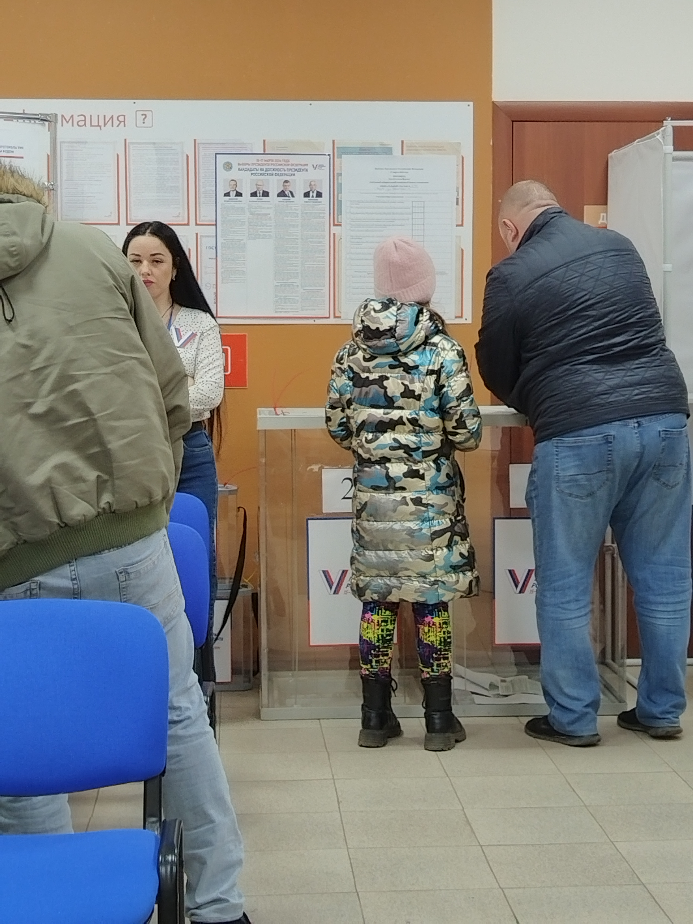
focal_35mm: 62
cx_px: 346
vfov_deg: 31.2
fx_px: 1655
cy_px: 462
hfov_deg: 23.7
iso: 956
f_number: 1.9
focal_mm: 4.95
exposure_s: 1/50
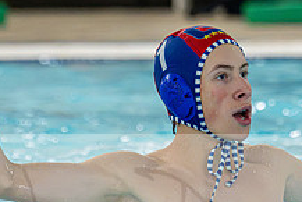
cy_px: 0
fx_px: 6371
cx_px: 279
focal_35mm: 759
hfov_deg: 2.7
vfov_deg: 1.8
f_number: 4
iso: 12800
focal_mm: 230
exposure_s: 1/1000
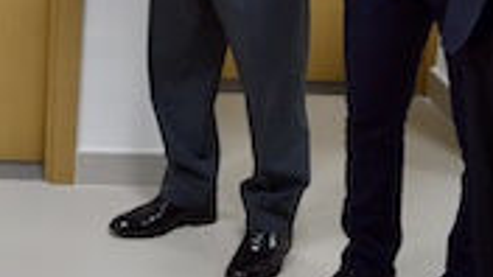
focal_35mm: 89
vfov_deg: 12.6
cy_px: -185
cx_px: -99
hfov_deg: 22.1
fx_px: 1163
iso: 400
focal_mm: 18
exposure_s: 1/30
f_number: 3.5
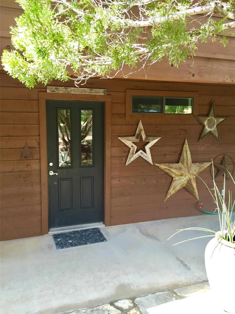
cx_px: 118
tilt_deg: -5.3
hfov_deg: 48.2
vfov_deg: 61.7
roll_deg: +0.3
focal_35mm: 29
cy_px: 157
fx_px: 262
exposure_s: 1/120
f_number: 2.2
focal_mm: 4.15
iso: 32
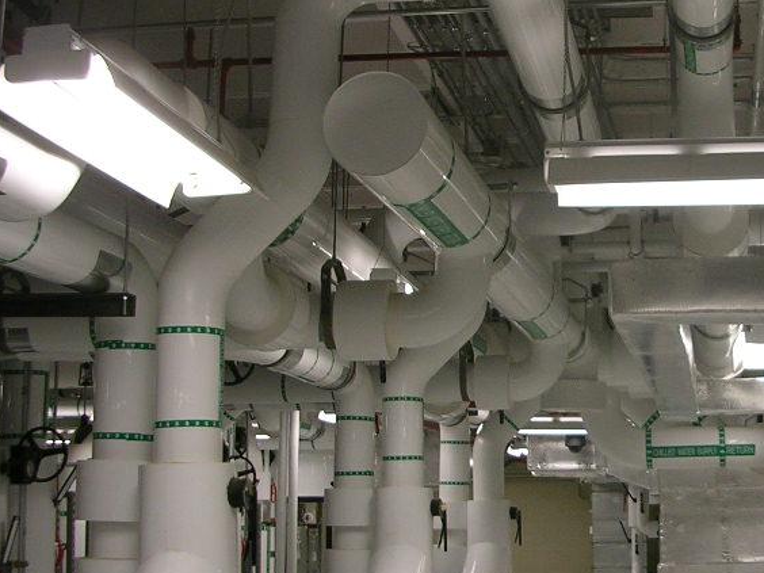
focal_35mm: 69
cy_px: 257
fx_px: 1523
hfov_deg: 27.5
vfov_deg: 21.3
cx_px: 624
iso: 50
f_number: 2.8
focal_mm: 5.8
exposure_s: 1/42.4
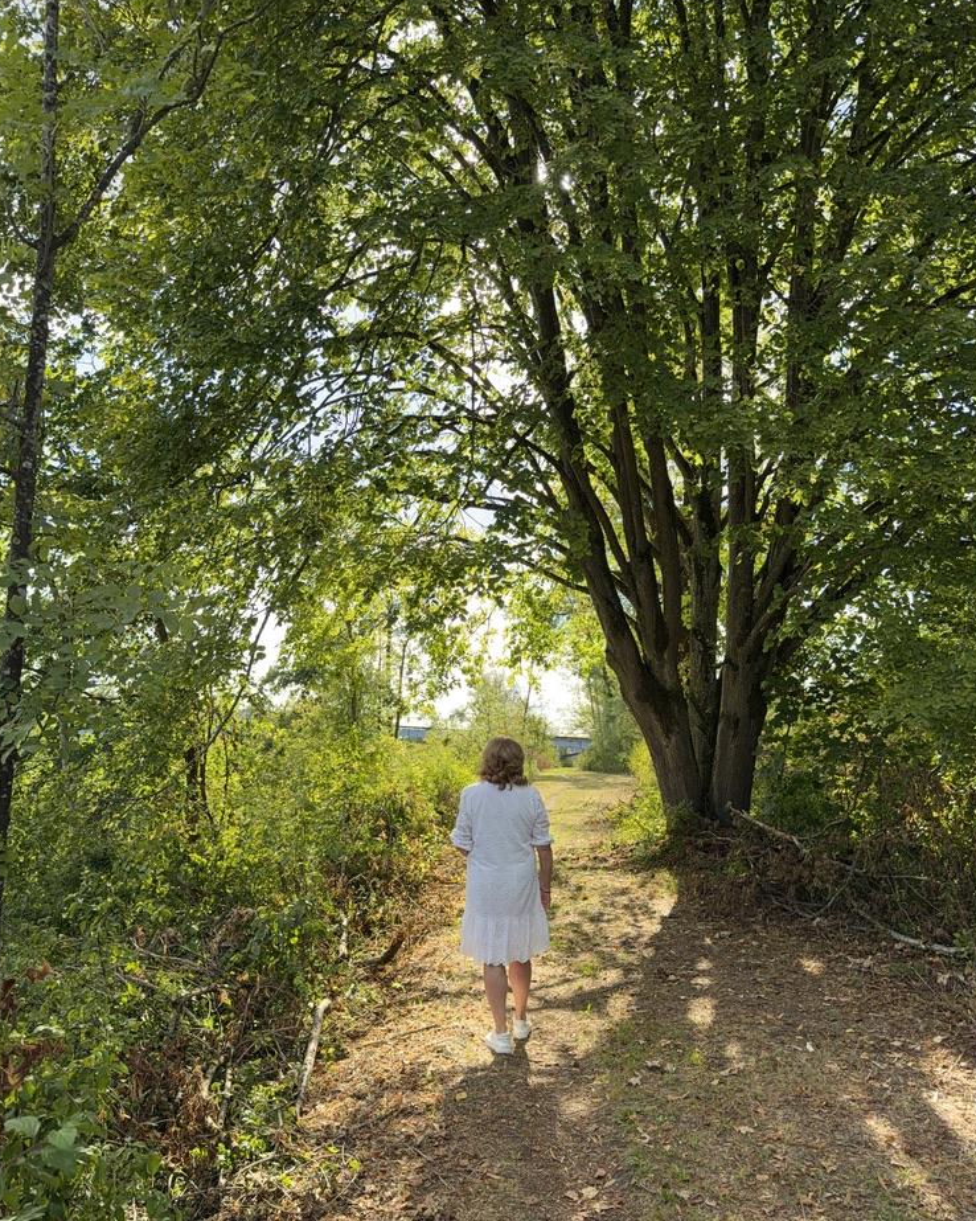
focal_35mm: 26
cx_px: 487
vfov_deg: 65.9
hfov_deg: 54.9
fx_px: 939
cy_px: 671
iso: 100
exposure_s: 1/1337
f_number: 1.78
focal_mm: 6.76
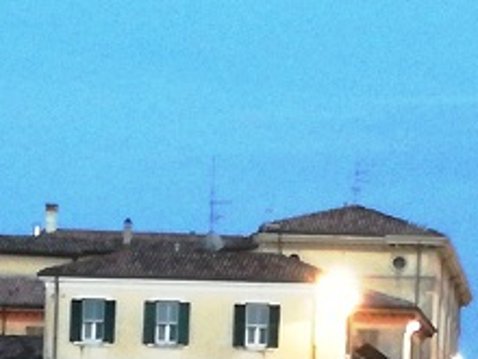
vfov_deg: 6.0
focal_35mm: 246
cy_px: 321
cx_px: 98
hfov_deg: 8.0
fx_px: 3397
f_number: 2
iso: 500
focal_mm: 3.79
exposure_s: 1/20
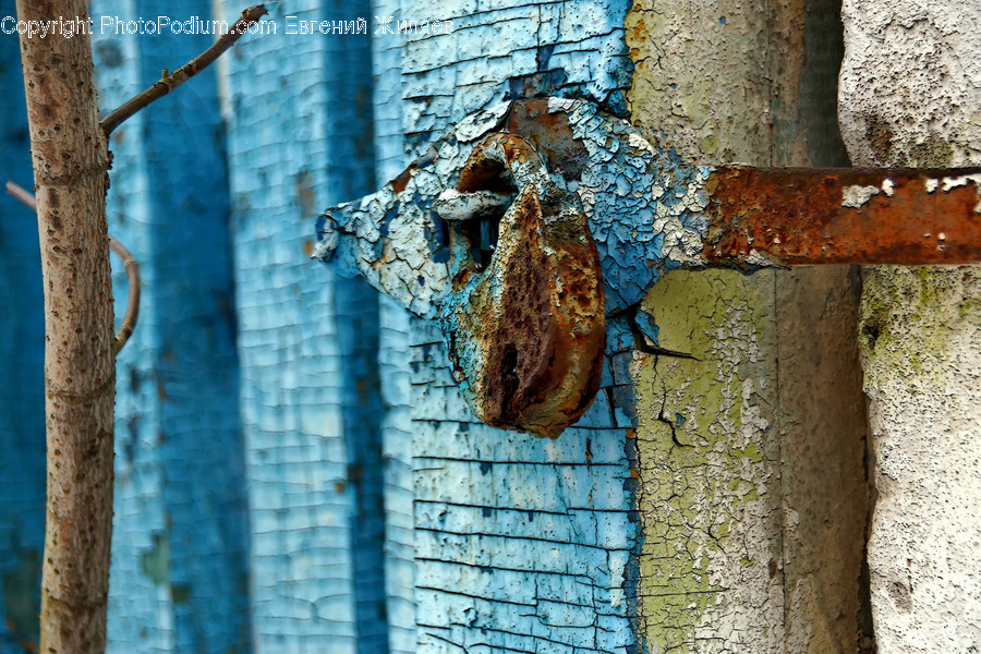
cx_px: 490
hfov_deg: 19.5
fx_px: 2861
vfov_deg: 13.0
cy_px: 327
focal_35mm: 105
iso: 200
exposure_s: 1/160
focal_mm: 70
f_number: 5
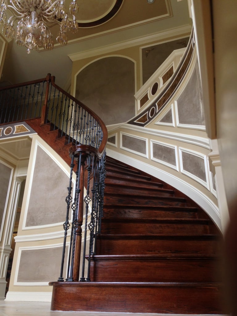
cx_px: 118
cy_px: 158
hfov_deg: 42.9
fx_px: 301
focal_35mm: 33
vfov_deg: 55.4
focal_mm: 4.13
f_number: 2.4
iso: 80
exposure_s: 1/20
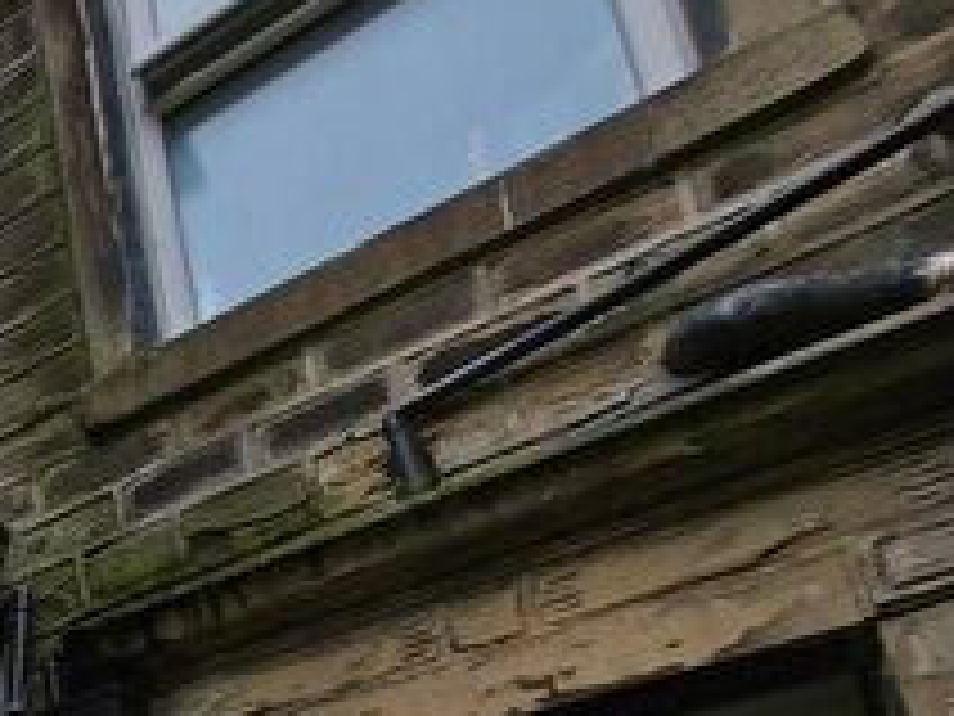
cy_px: 1069
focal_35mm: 43
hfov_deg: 26.9
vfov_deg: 25.4
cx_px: -549
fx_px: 1185
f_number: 1.9
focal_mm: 2.2
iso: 20
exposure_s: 1/541
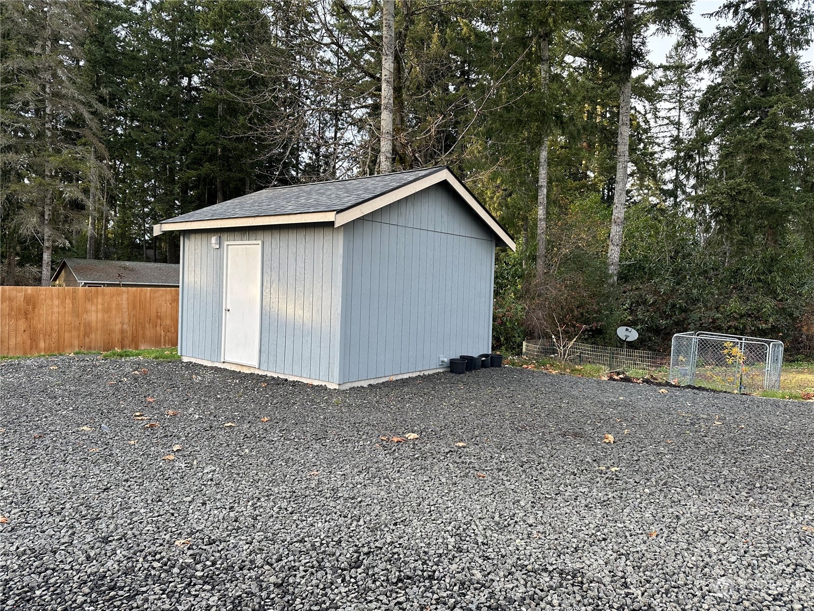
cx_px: 407
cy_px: 306
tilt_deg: -2.8
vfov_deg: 56.8
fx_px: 564
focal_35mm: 24
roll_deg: -4.5
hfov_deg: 71.6
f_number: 1.78
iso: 80
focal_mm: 6.86
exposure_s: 1/121
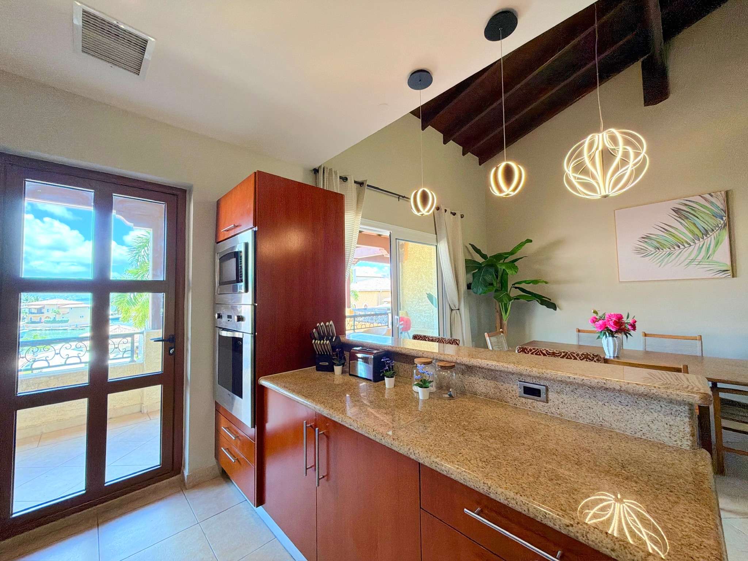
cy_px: 280
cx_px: 374
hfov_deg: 102.1
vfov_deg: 85.7
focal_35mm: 14
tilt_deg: +1.6
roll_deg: +1.4
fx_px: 303
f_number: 2.2
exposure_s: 1/120
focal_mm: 2.22
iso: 200
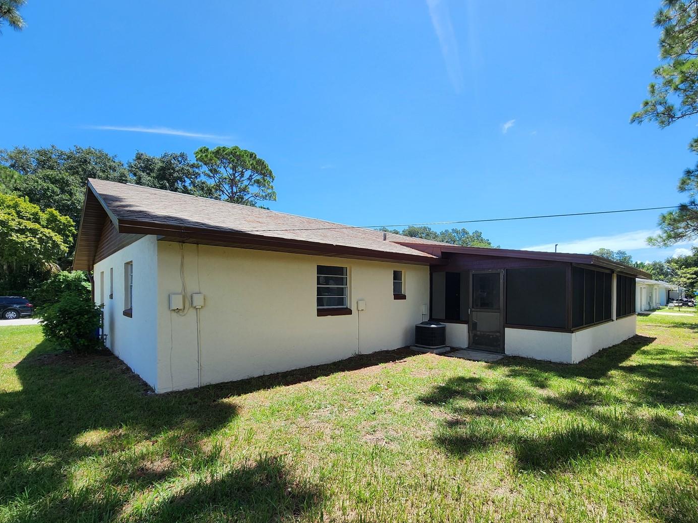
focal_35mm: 15
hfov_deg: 98.1
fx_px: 302
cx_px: 367
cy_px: 293
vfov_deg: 81.4
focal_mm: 2.2
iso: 50
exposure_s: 1/1126
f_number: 2.2
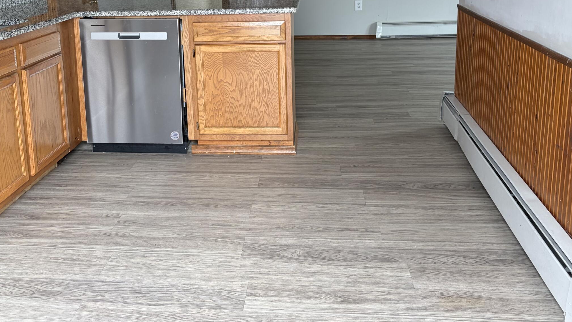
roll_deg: +2.0
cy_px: 80
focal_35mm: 42
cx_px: 230
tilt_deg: -10.9
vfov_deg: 27.9
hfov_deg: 48.1
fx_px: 637
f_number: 1.6
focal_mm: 5.96
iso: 125
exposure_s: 1/122
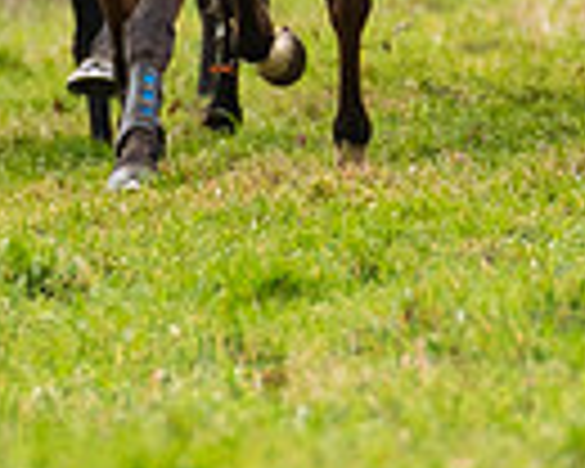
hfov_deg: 0.7
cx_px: 956
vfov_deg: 0.6
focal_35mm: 2759
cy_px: -194
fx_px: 47769
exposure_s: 1/1000
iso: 800
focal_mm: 300
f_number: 4
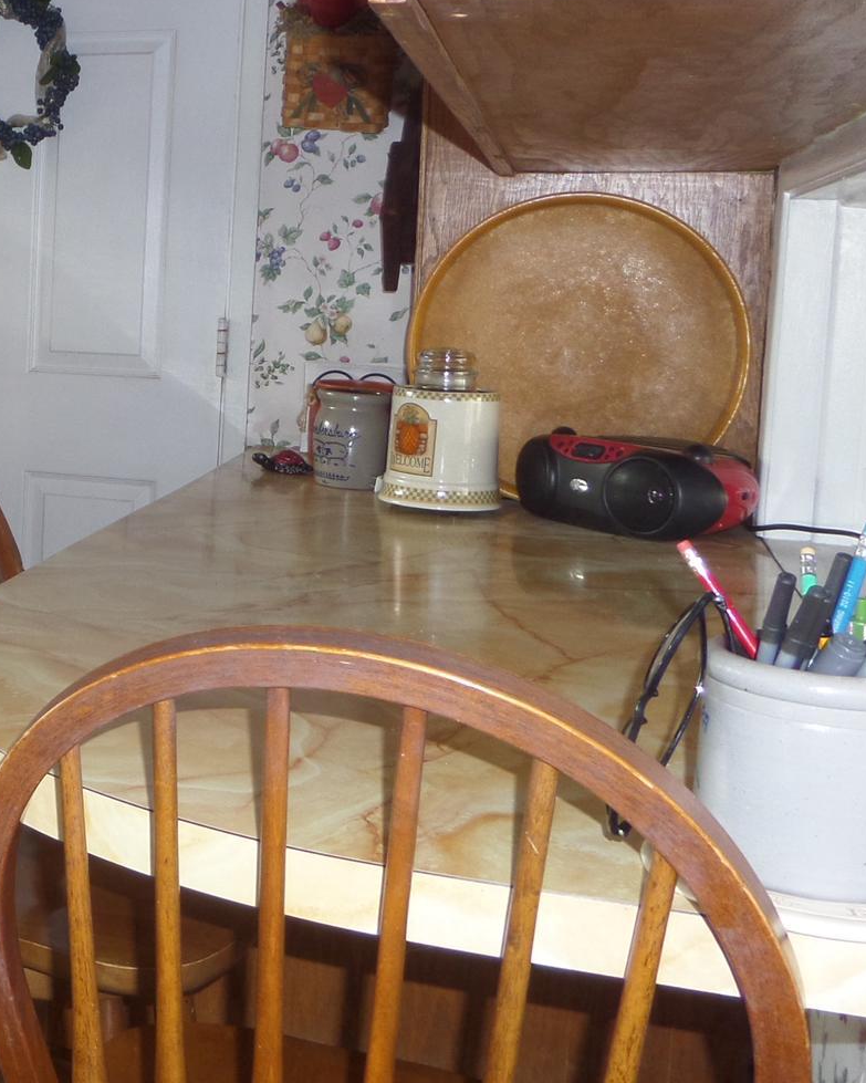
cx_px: -138
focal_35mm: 49
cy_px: 410
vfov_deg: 37.8
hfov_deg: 27.6
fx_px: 1570
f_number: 3.2
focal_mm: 4
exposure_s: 1/30
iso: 120
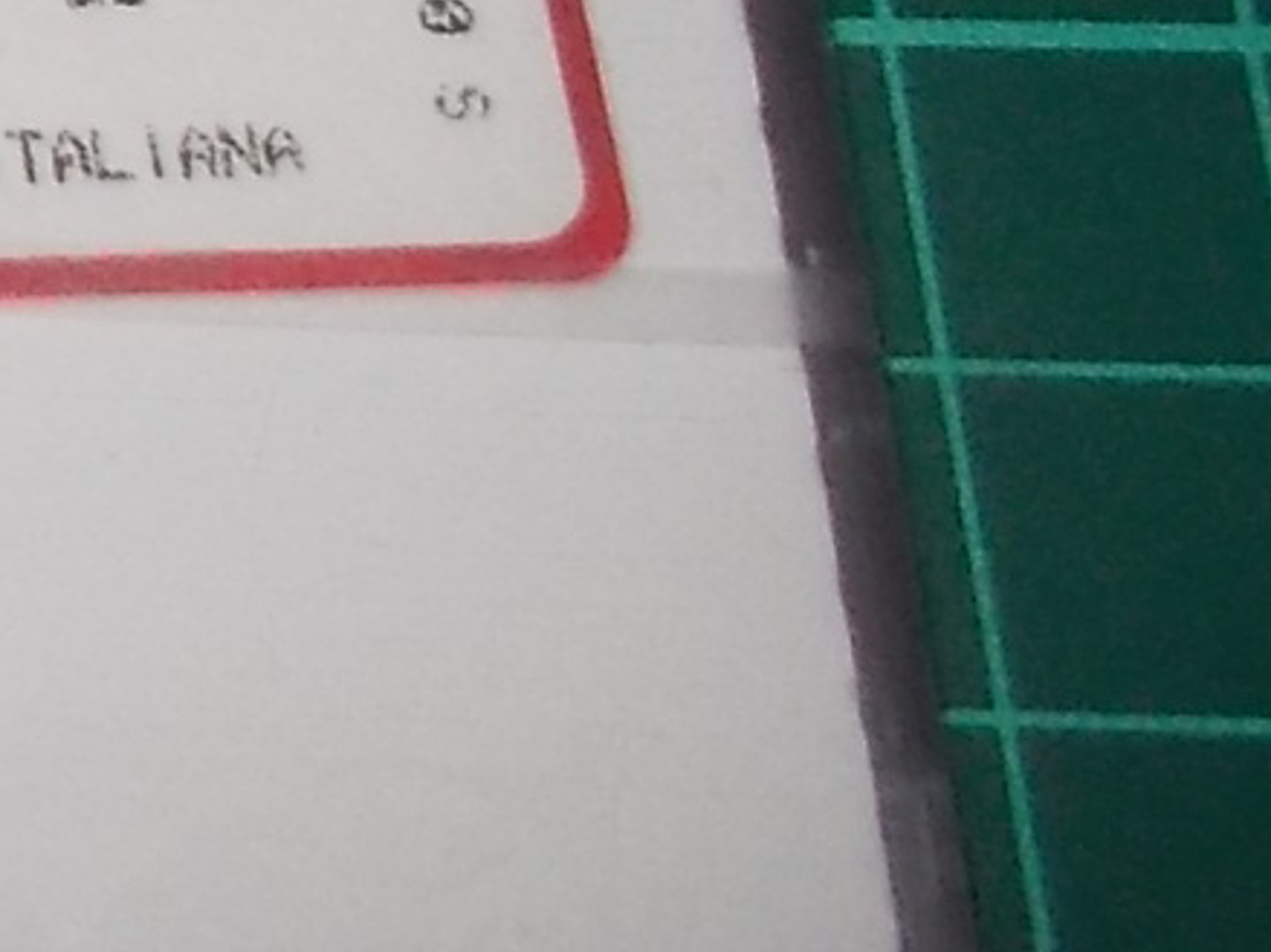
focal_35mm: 150
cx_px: -1836
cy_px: -544
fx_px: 5506
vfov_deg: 9.6
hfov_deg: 11.0
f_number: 3.3
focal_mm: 4.1
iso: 200
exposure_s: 1/30
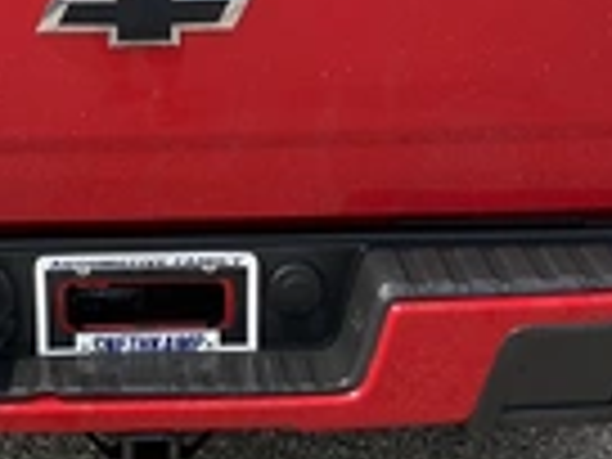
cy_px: -63
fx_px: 1503
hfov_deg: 22.6
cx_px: 99
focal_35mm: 85
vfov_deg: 16.8
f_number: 1.8
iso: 25
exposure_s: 1/1451
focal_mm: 3
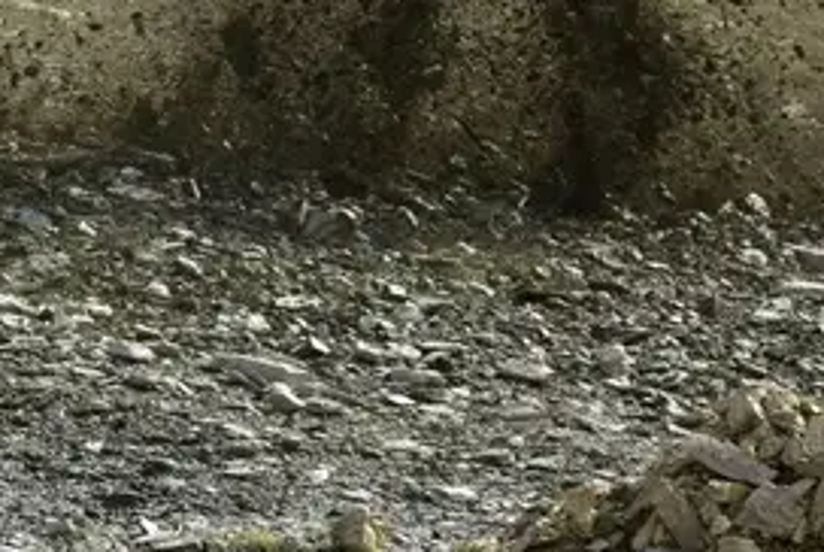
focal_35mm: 595
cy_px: -591
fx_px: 13633
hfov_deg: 3.4
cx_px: -953
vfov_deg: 2.3
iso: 1000
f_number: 10
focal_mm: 135
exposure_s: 1/800
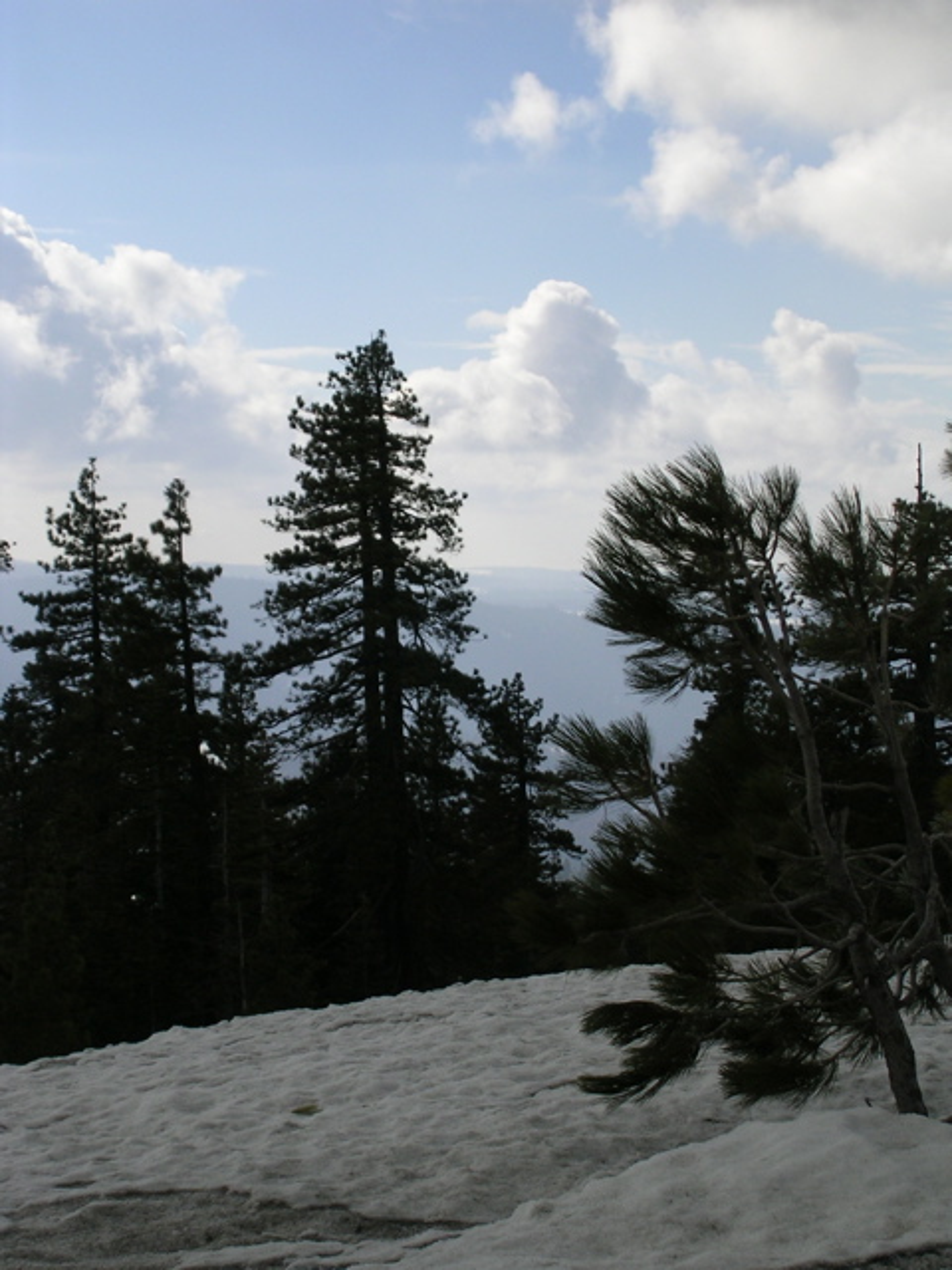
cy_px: 635
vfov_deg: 18.7
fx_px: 3850
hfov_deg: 14.1
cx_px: 476
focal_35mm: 105
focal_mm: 15.9
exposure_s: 1/868
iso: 50
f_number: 4.6
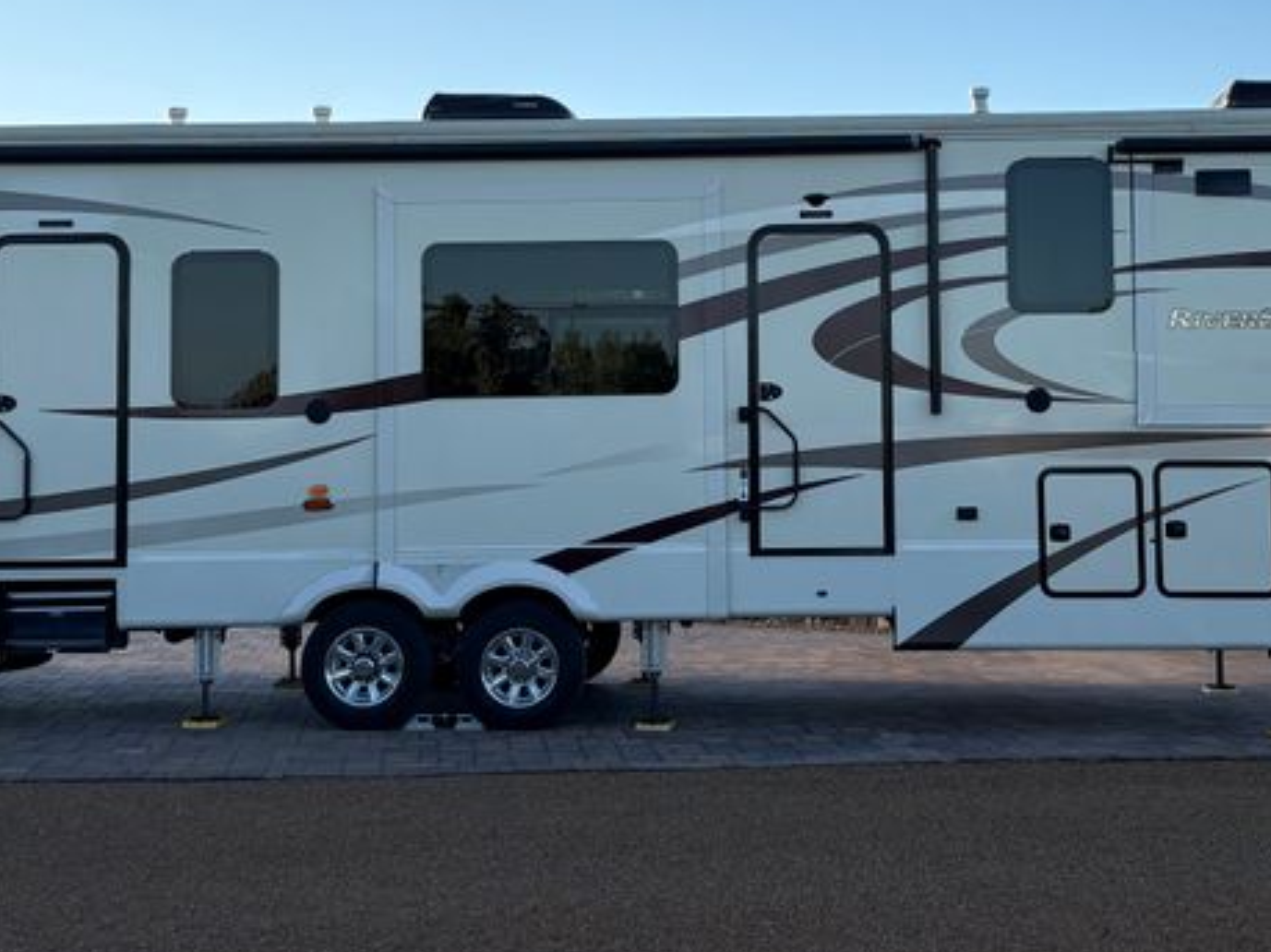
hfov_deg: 33.1
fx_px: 2129
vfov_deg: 25.0
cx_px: 792
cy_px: 285
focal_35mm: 58
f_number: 1.6
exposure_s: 1/2012
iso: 50
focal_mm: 5.96
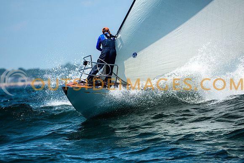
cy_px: 82
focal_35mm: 510
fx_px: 3457
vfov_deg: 2.7
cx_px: 122
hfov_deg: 4.0
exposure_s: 1/3200
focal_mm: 340
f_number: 5
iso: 400
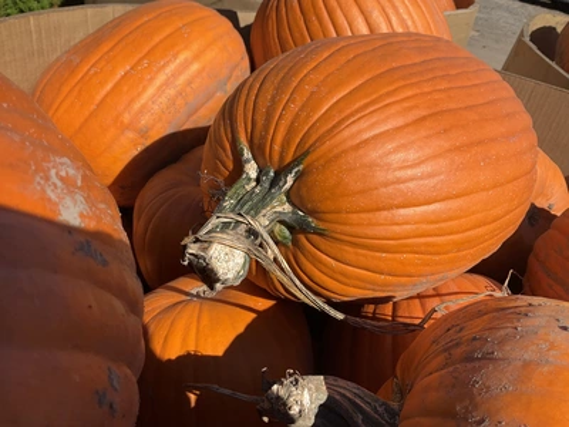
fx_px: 477
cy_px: 214
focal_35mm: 29
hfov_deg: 61.7
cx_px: 284
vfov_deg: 48.2
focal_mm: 3
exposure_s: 1/2058
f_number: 1.8
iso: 25
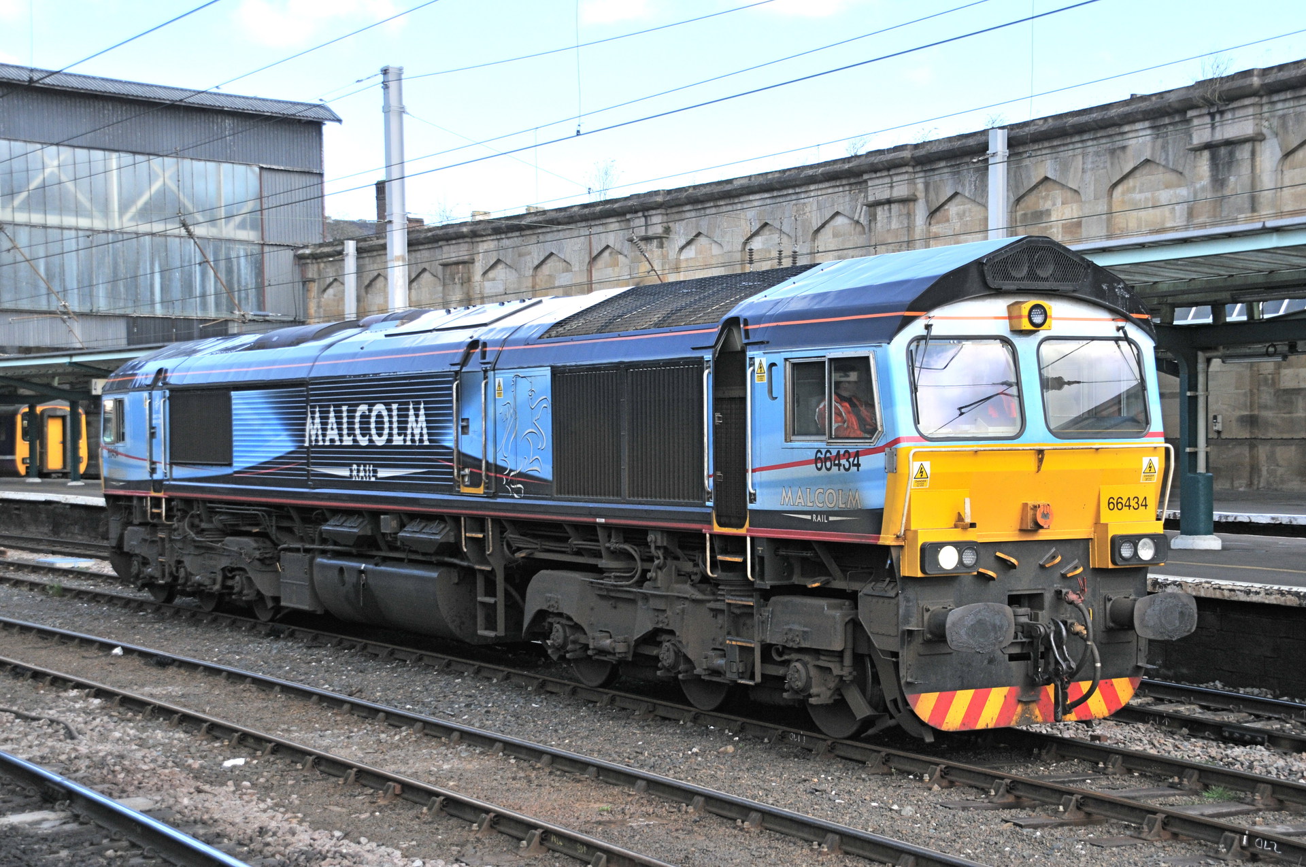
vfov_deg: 22.6
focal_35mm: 60
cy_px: 434
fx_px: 2174
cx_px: 653
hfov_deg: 33.4
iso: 320
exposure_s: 1/640
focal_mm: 40
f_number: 6.3
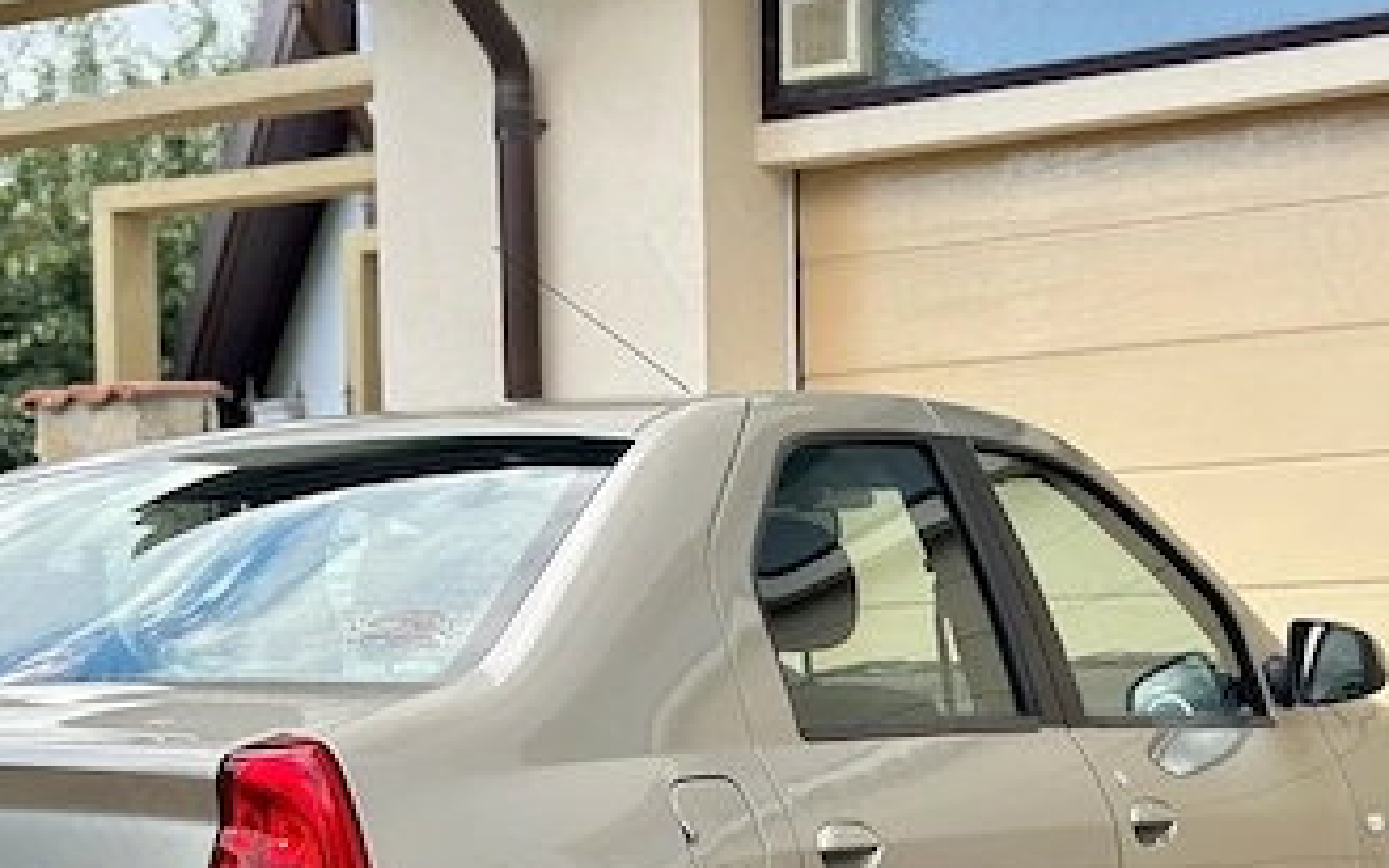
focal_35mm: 93
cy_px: 758
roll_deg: +1.0
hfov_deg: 22.2
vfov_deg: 13.9
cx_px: 423
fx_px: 3520
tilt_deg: -1.4
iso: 80
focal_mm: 6.86
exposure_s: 1/382
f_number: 1.78
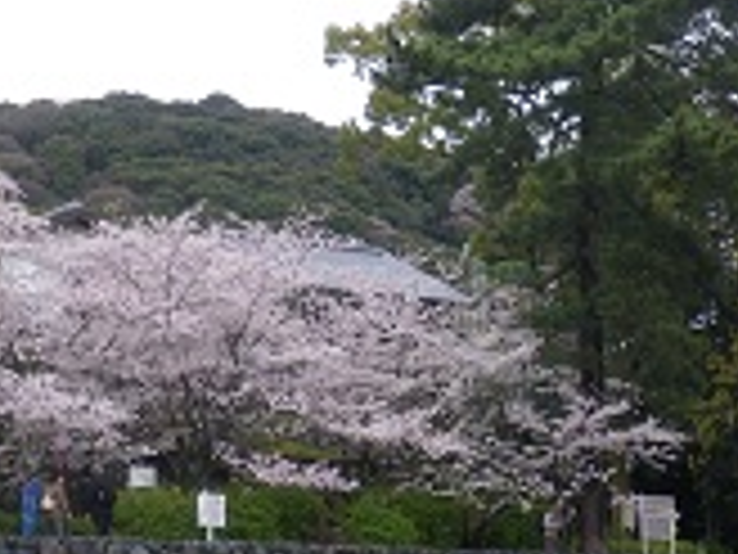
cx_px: 468
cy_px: 374
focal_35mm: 109
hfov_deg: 18.0
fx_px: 2324
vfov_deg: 13.6
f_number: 4.4
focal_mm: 9.1
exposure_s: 1/80
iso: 50
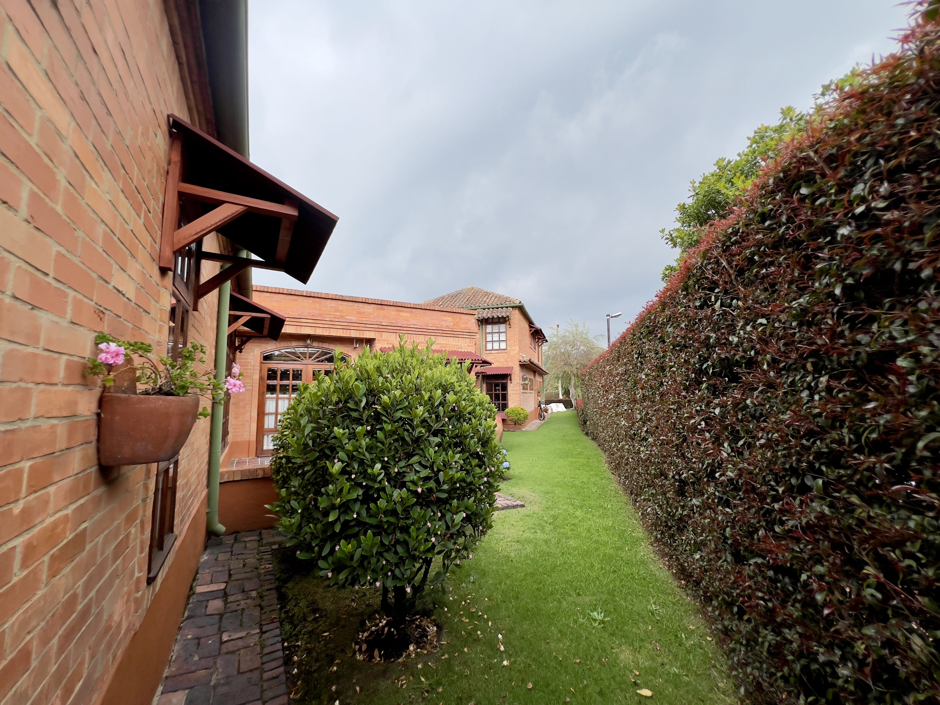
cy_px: 352
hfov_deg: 106.2
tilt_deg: +6.0
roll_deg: +0.6
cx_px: 470
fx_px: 353
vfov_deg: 89.9
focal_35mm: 13
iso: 32
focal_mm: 1.57
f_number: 1.8
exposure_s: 1/533
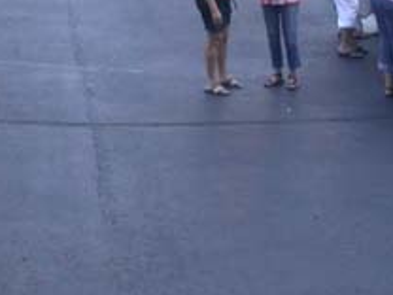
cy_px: 36
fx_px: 1658
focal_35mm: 146
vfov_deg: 10.1
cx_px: 159
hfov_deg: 13.5
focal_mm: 7.85
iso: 100
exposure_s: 1/87.1
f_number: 3.3
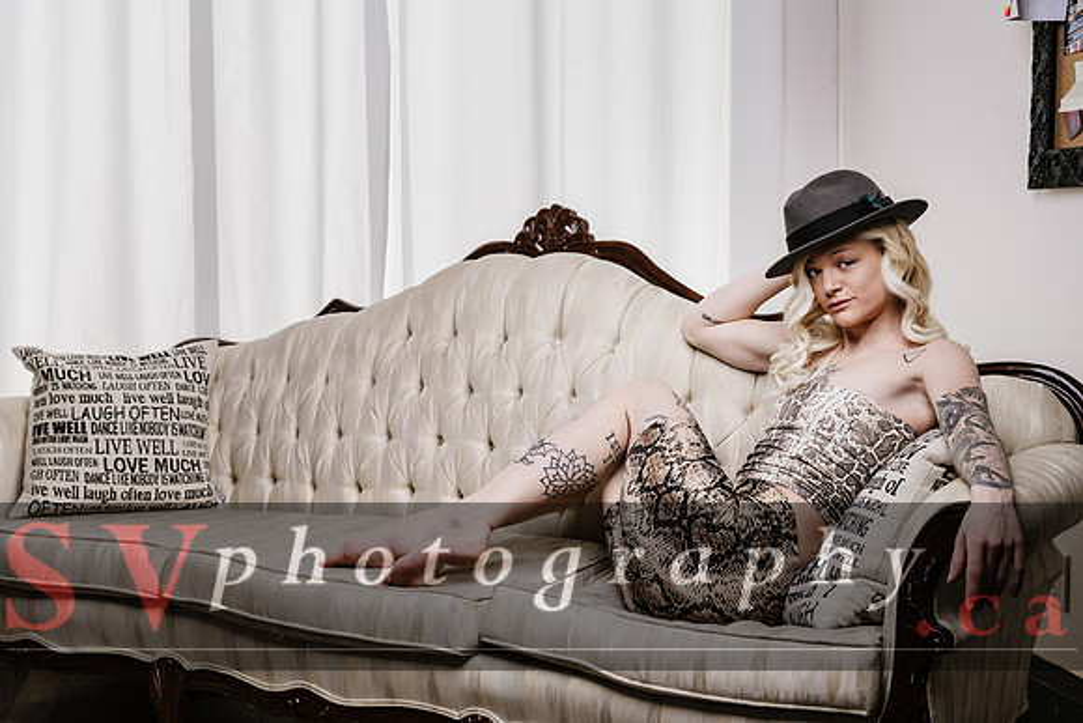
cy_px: 329
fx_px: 1475
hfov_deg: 40.3
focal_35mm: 49
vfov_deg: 27.5
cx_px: 584
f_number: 5
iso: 64
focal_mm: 45
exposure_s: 1/200
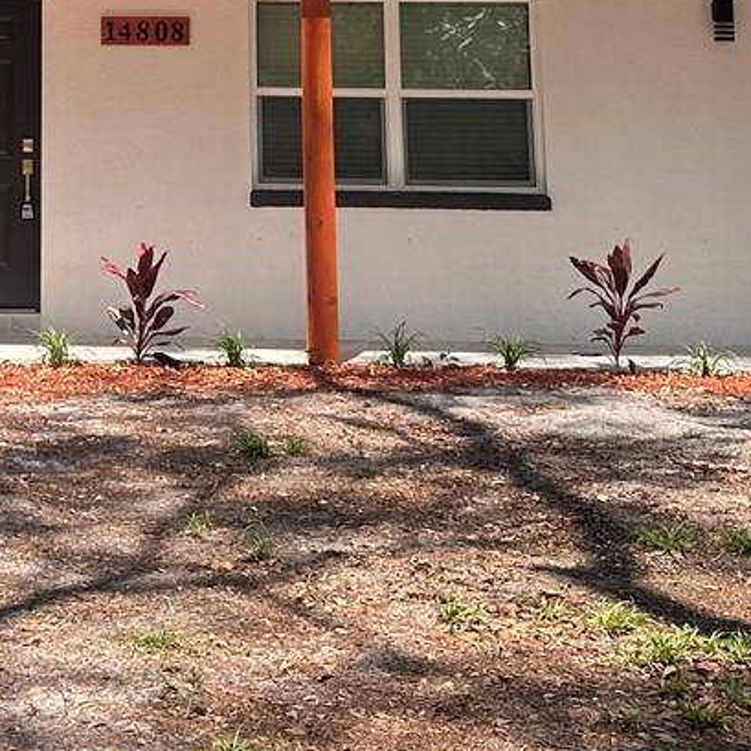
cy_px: -215
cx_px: 40
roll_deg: -0.6
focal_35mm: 83
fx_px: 2037
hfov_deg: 20.4
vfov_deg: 19.3
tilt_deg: +8.5
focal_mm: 6.86
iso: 80
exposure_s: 1/1949
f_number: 1.78
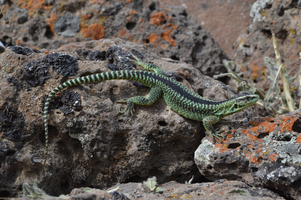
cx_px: 150
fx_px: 690
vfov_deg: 16.6
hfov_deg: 24.6
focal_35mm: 82
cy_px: 100
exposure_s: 1/160
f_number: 8
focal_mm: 55
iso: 100
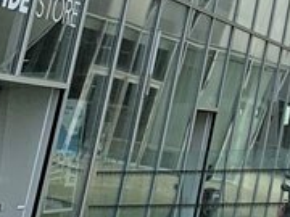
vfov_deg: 10.0
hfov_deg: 12.8
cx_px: 541
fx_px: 1164
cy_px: -206
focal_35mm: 139
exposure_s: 1/1011
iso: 25
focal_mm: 4.25
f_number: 1.8
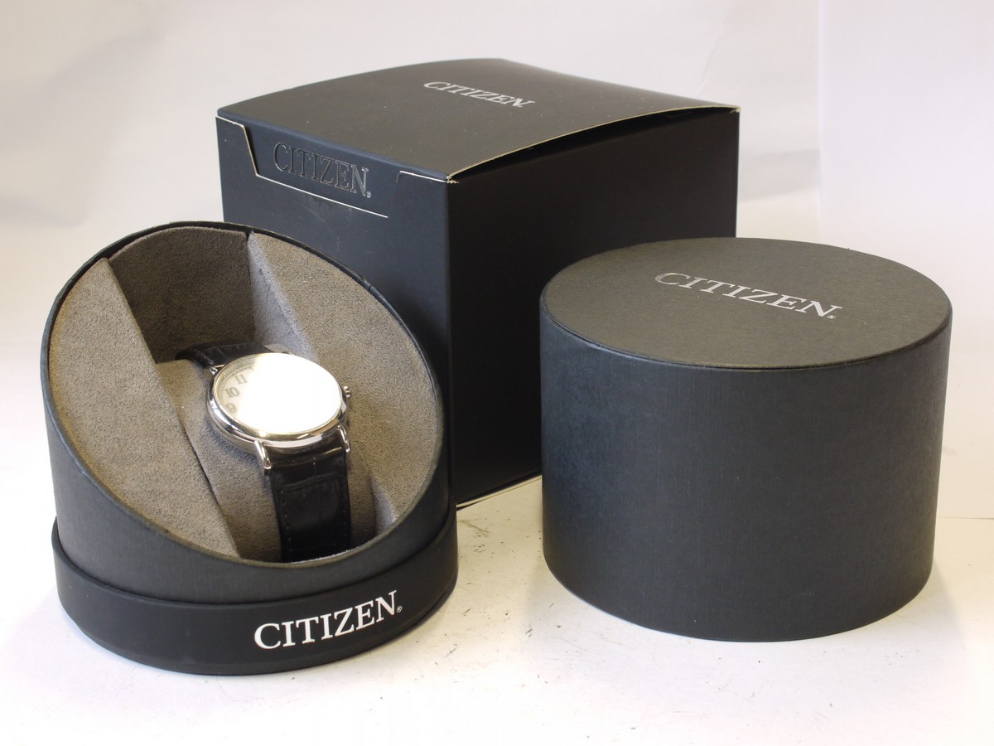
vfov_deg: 24.4
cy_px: 373
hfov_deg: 32.2
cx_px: 497
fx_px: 1723
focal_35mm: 60
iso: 400
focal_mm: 30
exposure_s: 1/13
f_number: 9
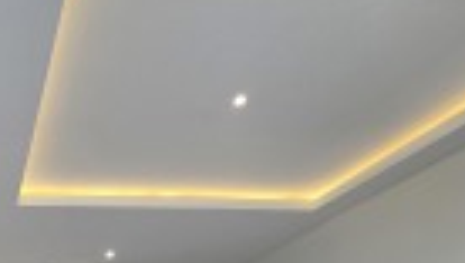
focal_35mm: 37
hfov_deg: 45.1
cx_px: -7
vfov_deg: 24.2
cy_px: 408
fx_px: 457
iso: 160
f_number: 2.2
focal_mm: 2.2
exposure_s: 1/100
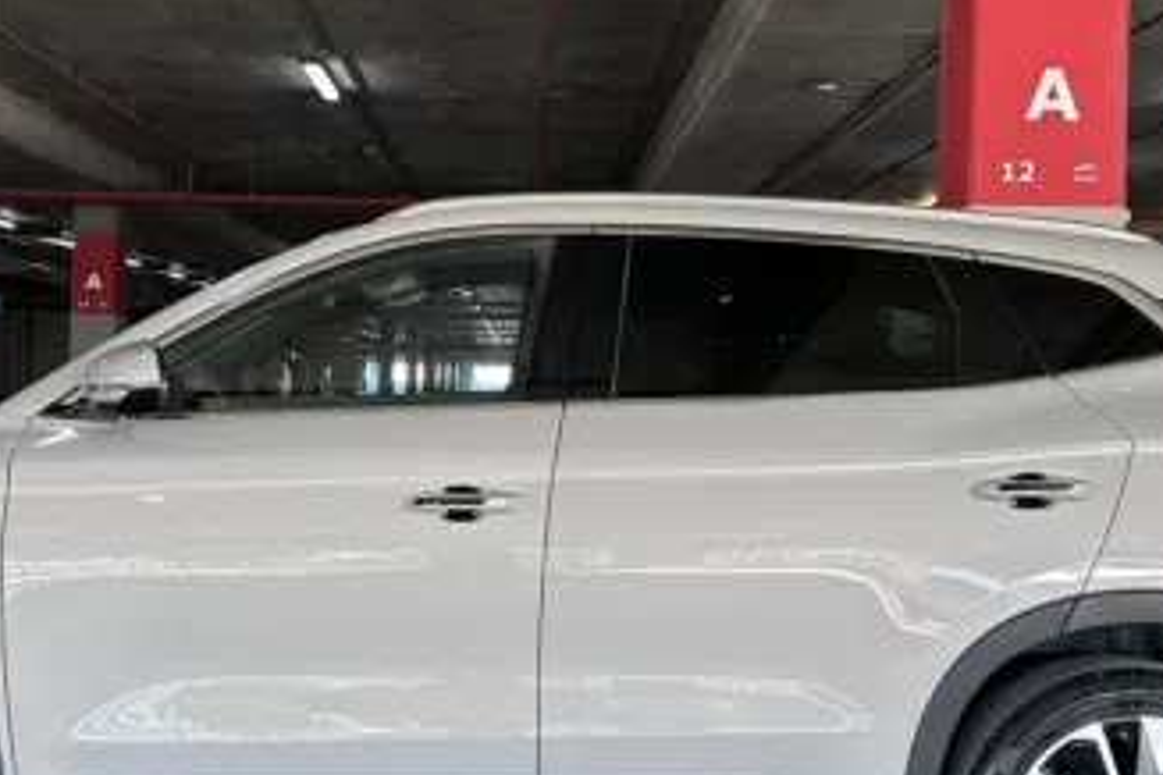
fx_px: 1712
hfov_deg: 37.4
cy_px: 363
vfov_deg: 25.5
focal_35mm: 53
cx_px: 477
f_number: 1.5
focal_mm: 5.7
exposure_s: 1/100
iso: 125
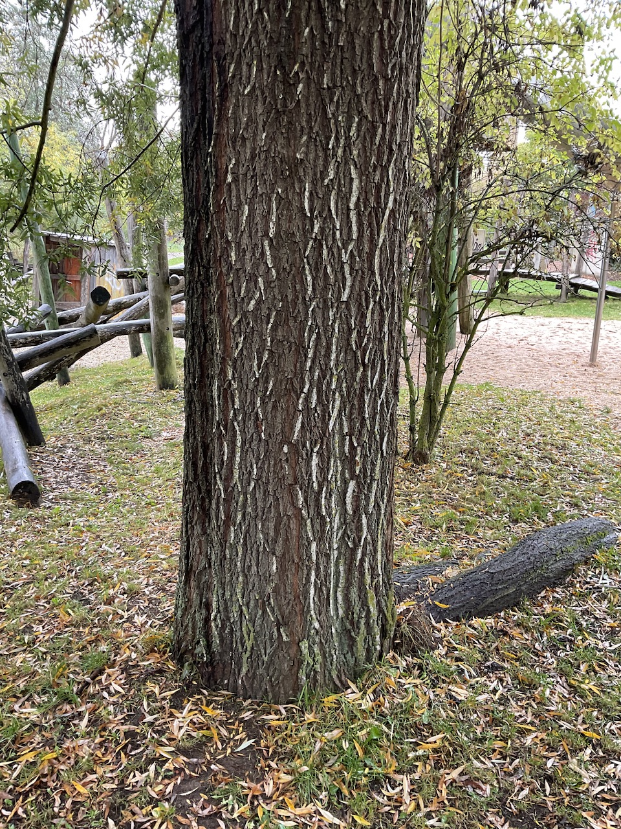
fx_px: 694
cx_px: 310
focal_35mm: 29
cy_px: 414
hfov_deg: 48.2
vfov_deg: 61.7
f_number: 1.8
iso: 100
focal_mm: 3
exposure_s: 1/60
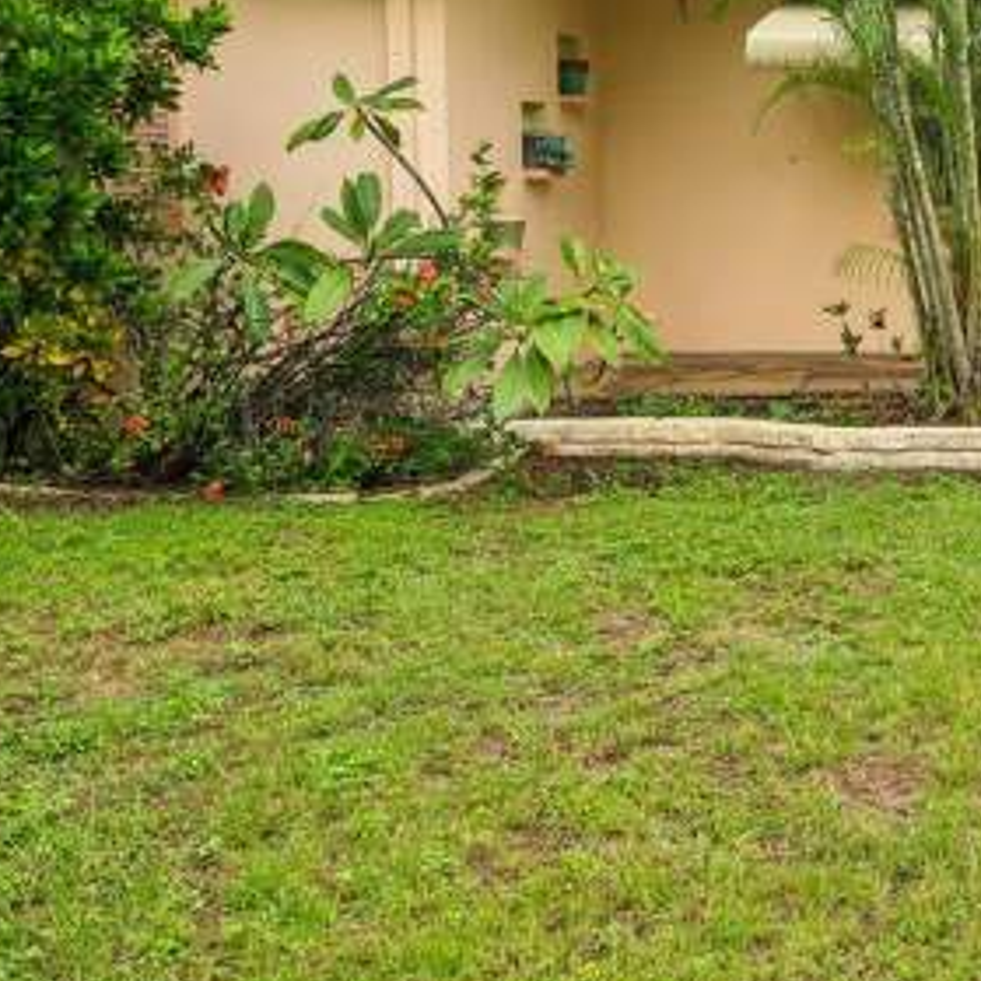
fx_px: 1635
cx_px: 1177
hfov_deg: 28.9
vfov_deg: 32.7
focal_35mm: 51
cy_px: 229
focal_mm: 21
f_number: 8
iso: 800
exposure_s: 1/100
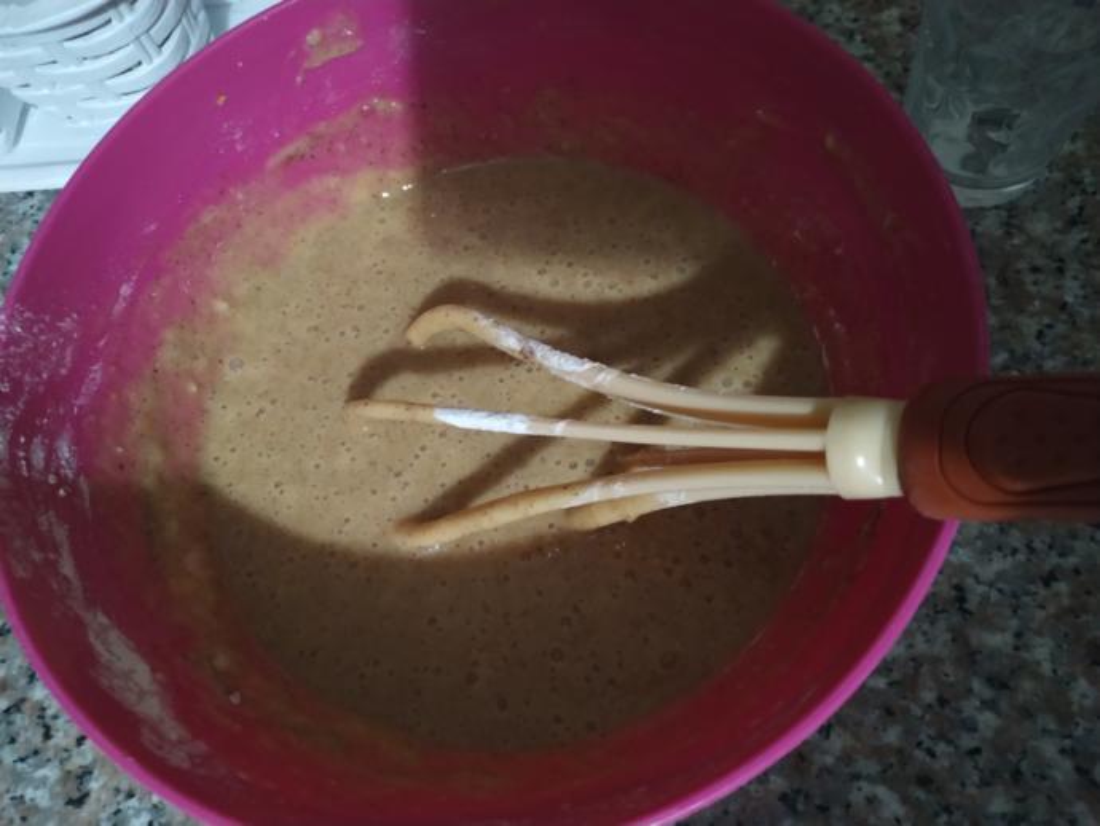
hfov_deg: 71.6
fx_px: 763
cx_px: 550
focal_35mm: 24
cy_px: 413
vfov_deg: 56.8
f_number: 1.9
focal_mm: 3.94
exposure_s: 1/13
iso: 800
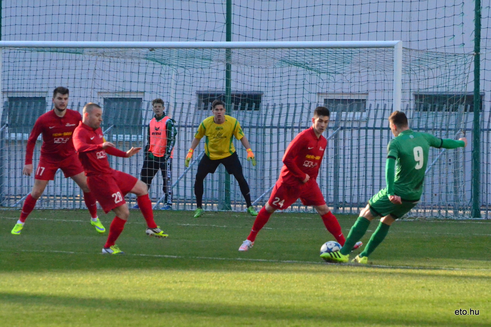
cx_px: 246
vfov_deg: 5.4
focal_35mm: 255
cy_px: 164
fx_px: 3475
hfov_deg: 8.1
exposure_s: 1/4000
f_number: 9
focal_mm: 170
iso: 6400
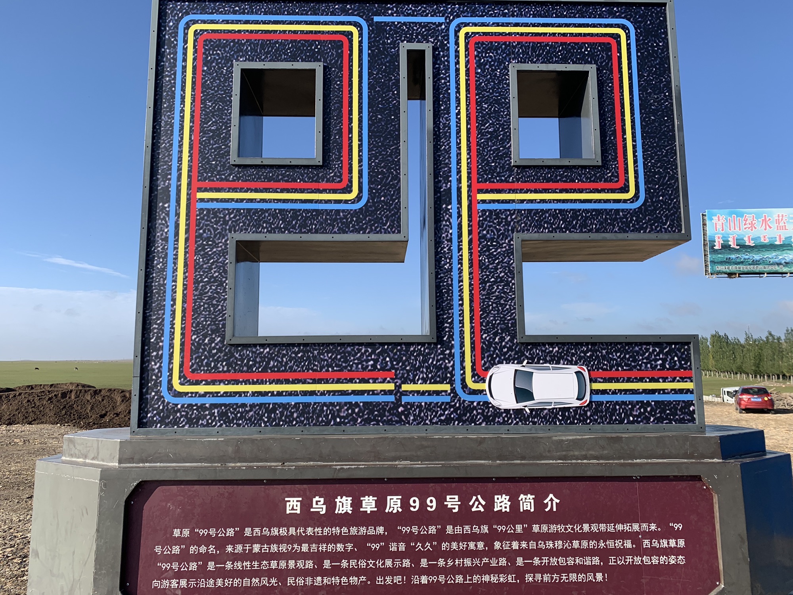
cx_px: 396
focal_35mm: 26
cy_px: 298
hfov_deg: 67.3
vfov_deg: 53.1
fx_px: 596
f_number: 1.8
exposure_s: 1/1468
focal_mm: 4.25
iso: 25
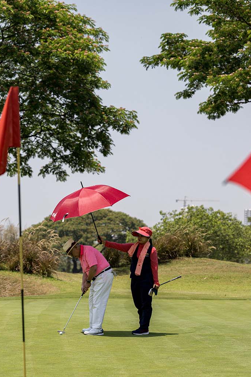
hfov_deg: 11.0
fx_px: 1297
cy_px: 263
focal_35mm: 124
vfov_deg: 16.5
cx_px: 84
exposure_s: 1/3200
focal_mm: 88
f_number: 4
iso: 280
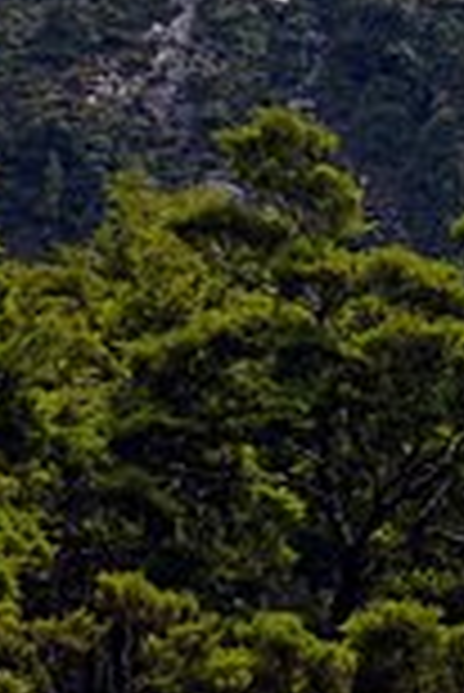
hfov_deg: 3.8
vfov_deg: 5.6
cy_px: -234
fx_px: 7034
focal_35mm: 365
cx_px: 631
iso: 200
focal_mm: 73
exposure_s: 1/250
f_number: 8
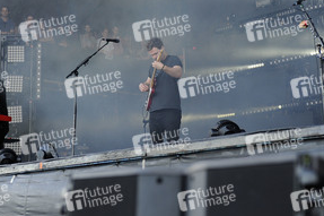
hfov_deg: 21.7
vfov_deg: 14.5
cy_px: 57
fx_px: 845
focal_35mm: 94
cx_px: 176
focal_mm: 60
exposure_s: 1/500
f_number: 3.2
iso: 1000
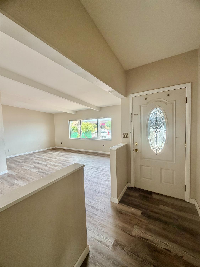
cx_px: 100
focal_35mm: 14
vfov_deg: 102.0
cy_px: 134
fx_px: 108
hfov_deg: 85.7
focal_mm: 2.22
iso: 160
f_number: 2.2
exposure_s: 1/121
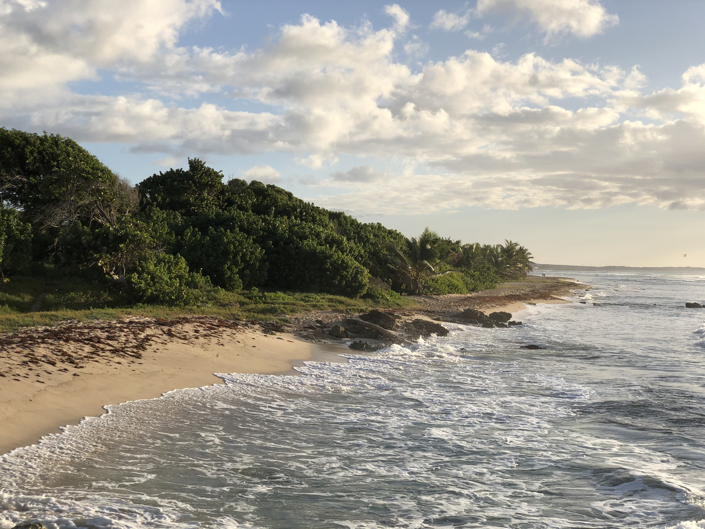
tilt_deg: +0.1
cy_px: 264
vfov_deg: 28.0
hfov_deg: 36.8
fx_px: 1059
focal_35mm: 52
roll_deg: +0.0
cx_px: 352
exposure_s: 1/1453
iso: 16
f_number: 2.4
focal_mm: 6
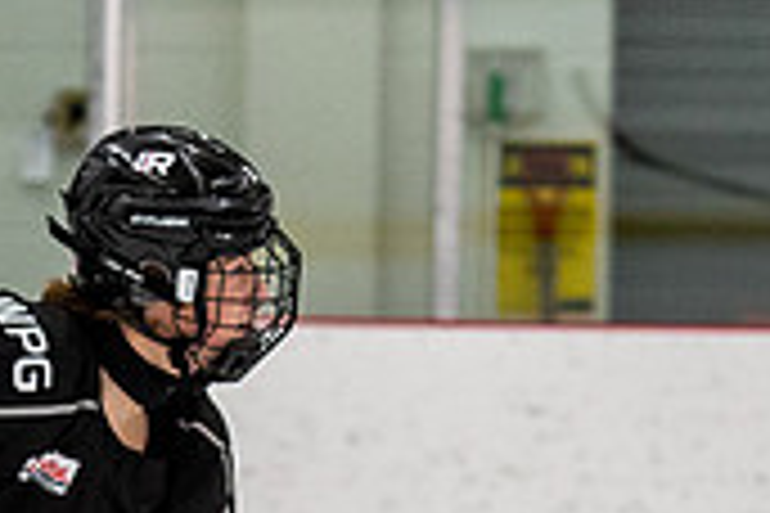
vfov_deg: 2.3
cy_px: 622
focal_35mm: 602
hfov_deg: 3.4
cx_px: 174
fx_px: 12875
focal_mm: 95
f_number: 2.8
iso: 1250
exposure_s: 1/640
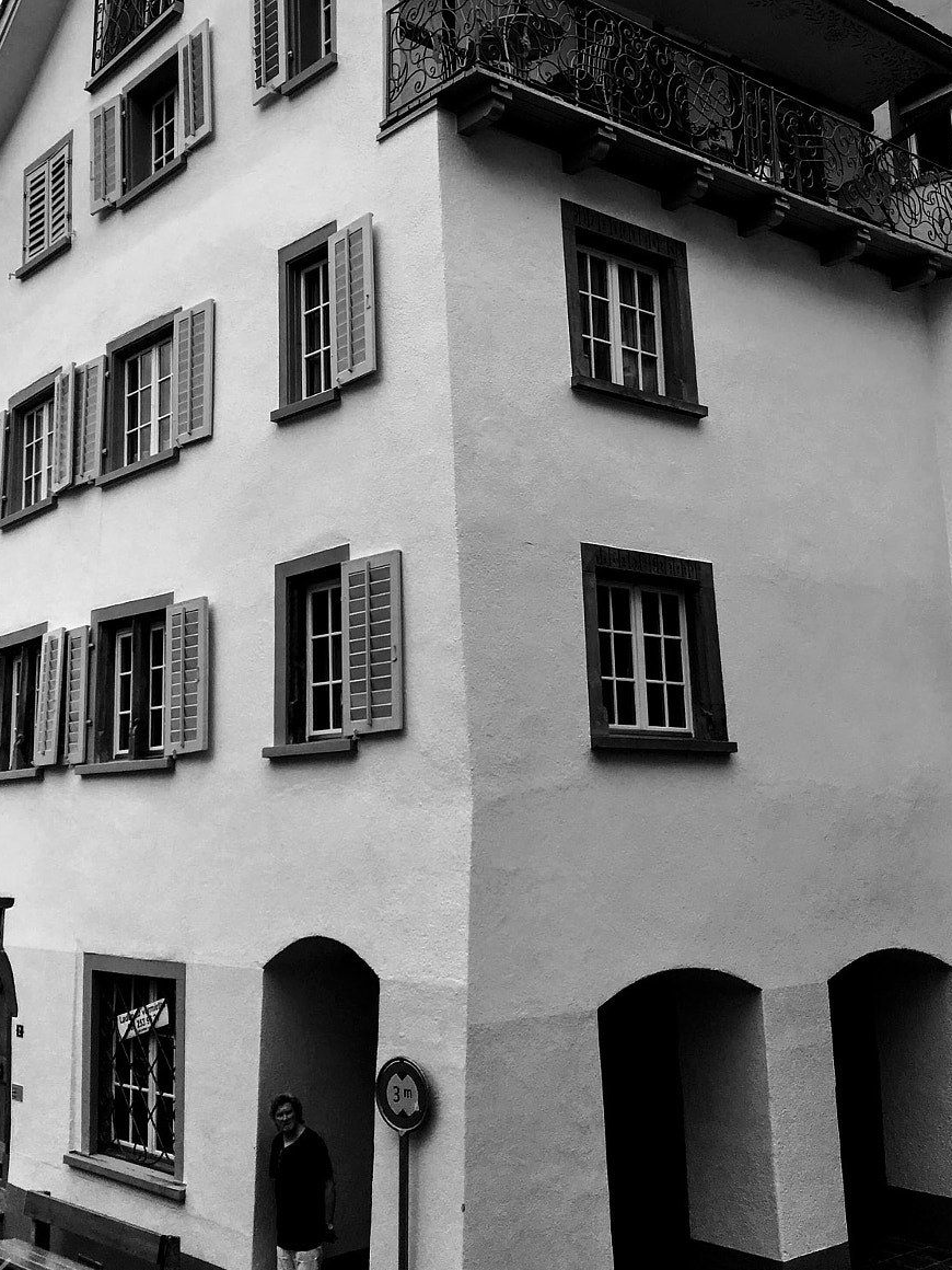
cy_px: 551
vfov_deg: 46.7
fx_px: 1467
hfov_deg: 35.9
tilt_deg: +11.2
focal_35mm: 40
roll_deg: +0.7
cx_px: 396
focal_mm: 4.15
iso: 25
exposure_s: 1/561
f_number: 2.2
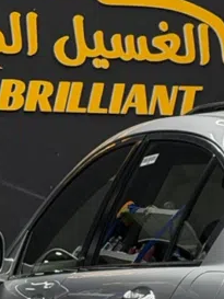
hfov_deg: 6.0
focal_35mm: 240
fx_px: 2069
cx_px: 448
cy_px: 190
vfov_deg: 8.2
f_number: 1.78
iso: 160
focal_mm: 6.76
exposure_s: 1/100
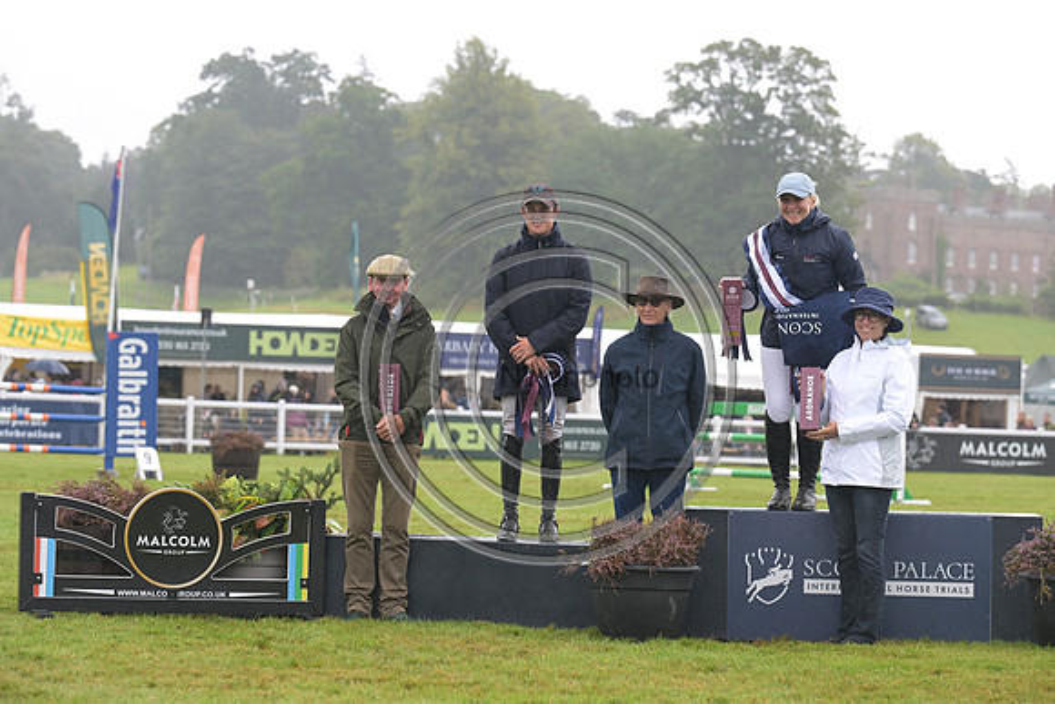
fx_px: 3517
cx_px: 528
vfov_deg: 11.4
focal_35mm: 120
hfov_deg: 17.1
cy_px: 352
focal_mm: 120
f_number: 5
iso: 800
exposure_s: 1/800
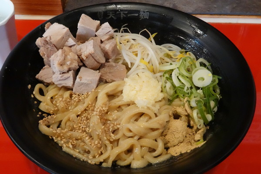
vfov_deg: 37.9
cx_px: 130
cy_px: 87
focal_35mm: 35
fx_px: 254
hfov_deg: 54.4
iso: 6400
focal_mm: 12.96
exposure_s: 1/15
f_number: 13
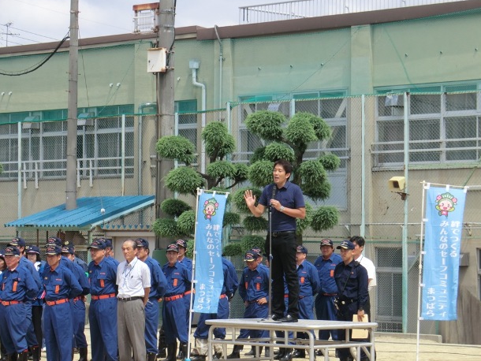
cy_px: 184
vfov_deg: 11.5
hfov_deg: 15.3
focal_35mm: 129
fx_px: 1793
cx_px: 240
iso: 80
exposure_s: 1/320
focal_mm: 22
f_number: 5.2
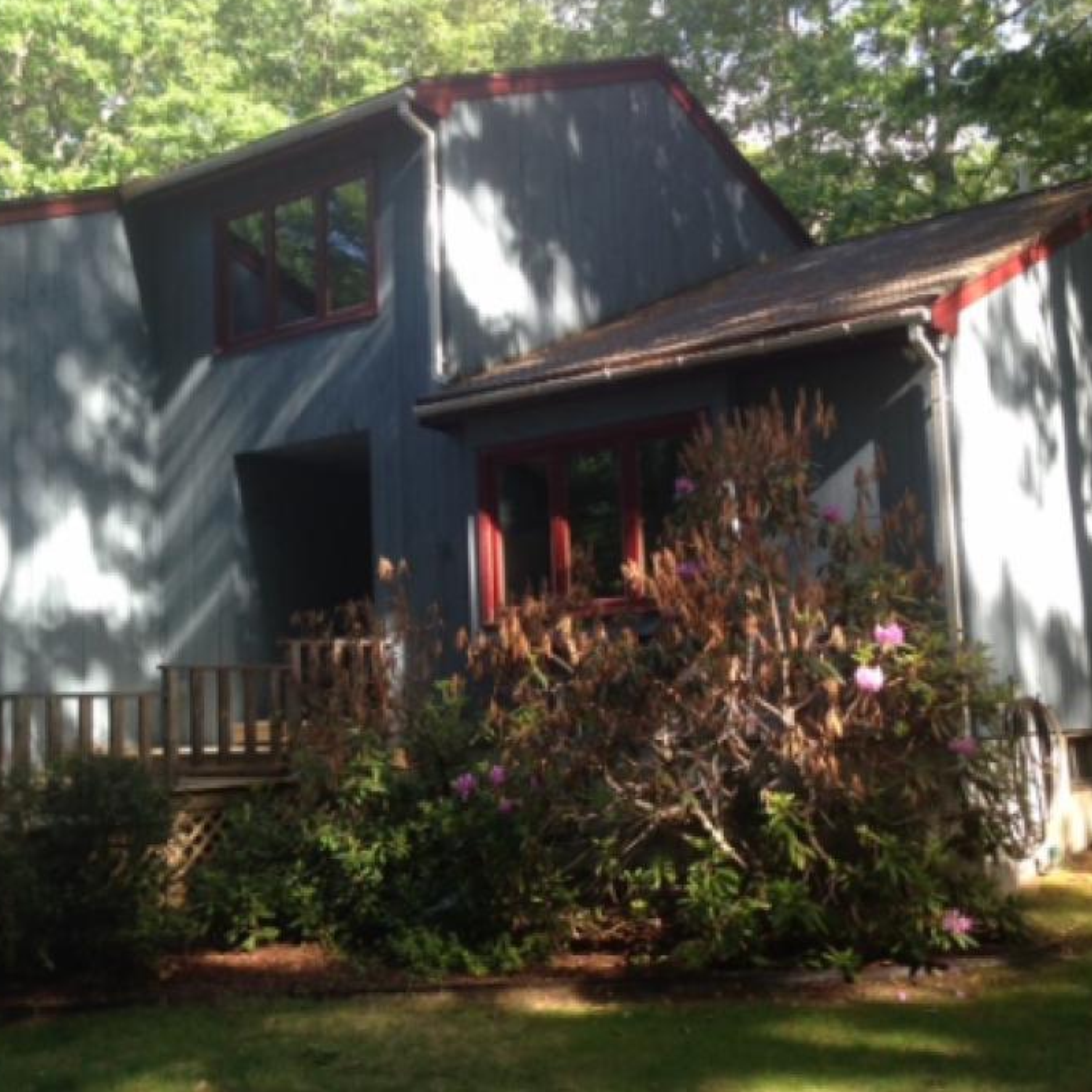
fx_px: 1570
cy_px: 530
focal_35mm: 44
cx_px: 494
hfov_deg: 38.3
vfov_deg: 38.3
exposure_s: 1/136
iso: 50
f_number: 2.4
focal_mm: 4.12
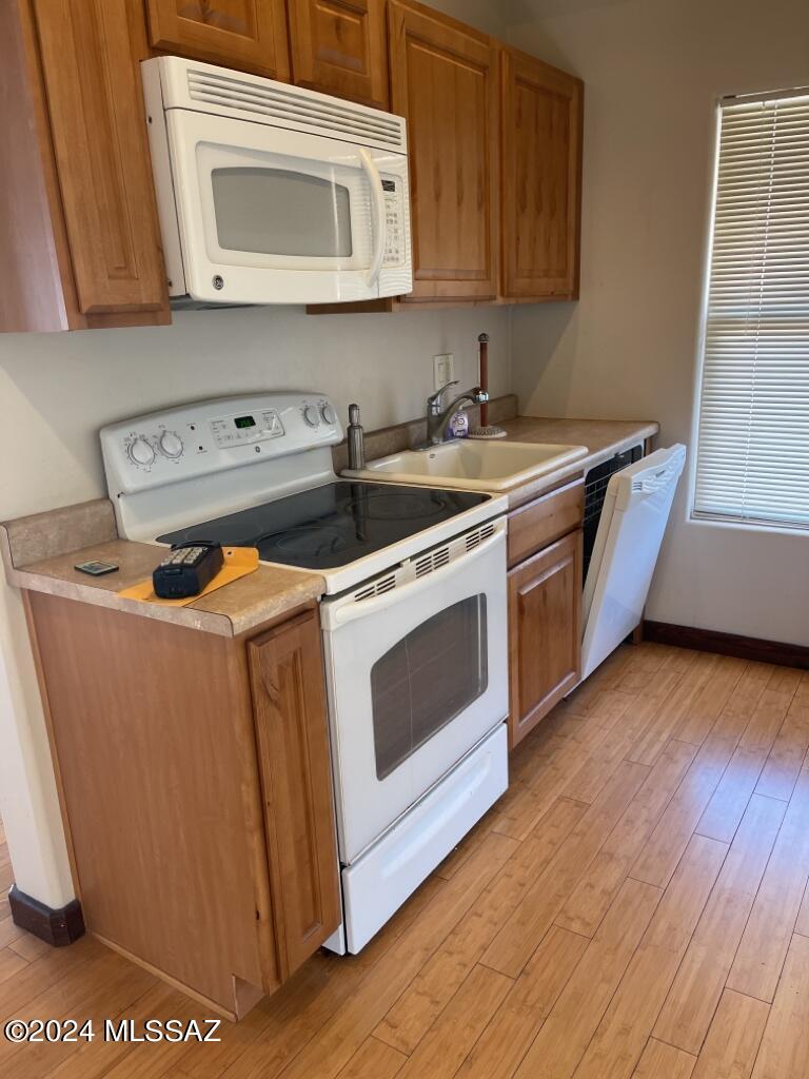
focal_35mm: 26
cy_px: 540
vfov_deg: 67.3
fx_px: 810
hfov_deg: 53.1
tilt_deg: -17.2
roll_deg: +3.0
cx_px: 404
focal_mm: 5.1
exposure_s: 1/60
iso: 160
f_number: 1.6
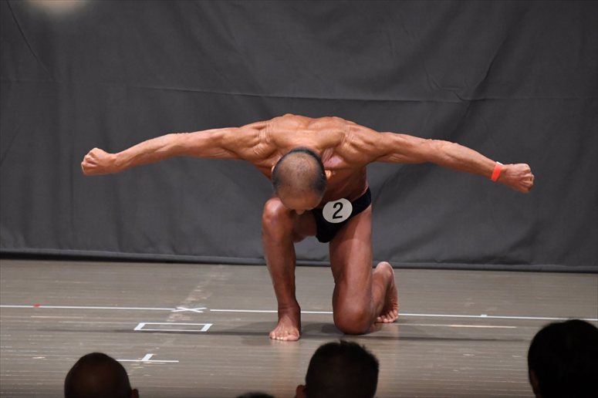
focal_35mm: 345
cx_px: 299
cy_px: 199
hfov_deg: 6.0
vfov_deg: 4.0
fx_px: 5728
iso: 6400
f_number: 5.6
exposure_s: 1/400
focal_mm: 230
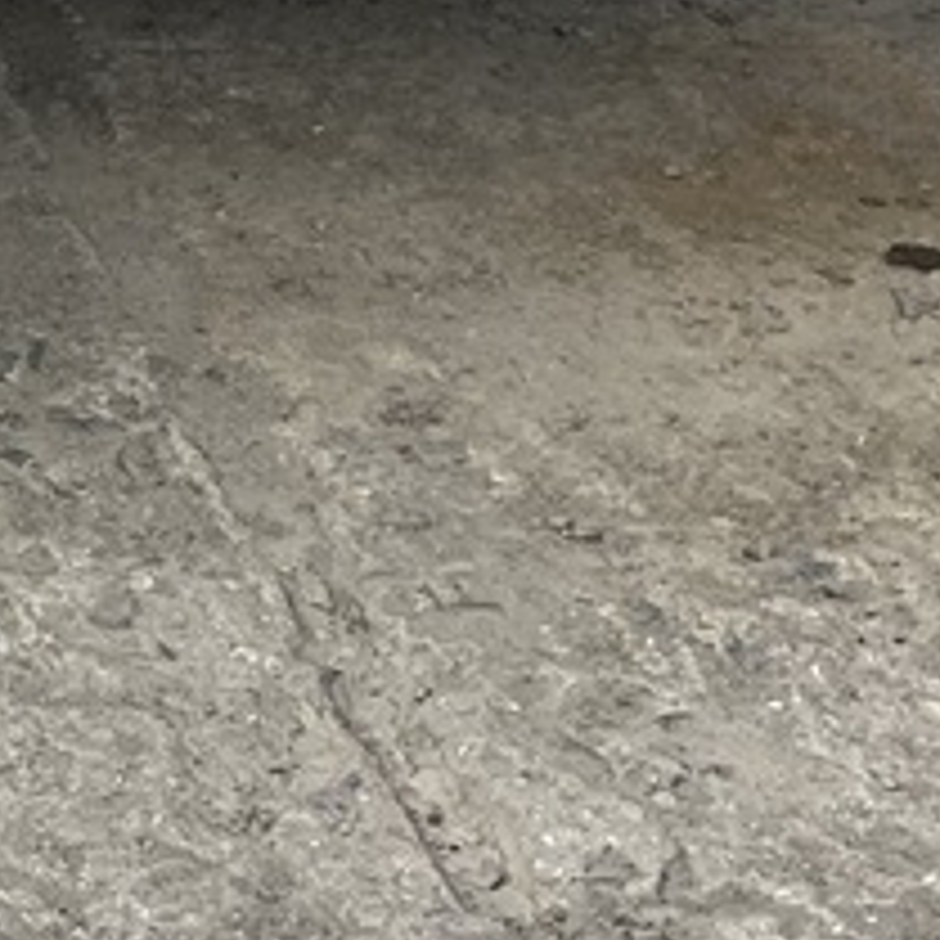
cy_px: -895
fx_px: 5407
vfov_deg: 9.3
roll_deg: -0.4
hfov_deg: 8.7
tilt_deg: -16.9
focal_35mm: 176
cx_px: -1601
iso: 50
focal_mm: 5.1
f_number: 1.6
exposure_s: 1/2410
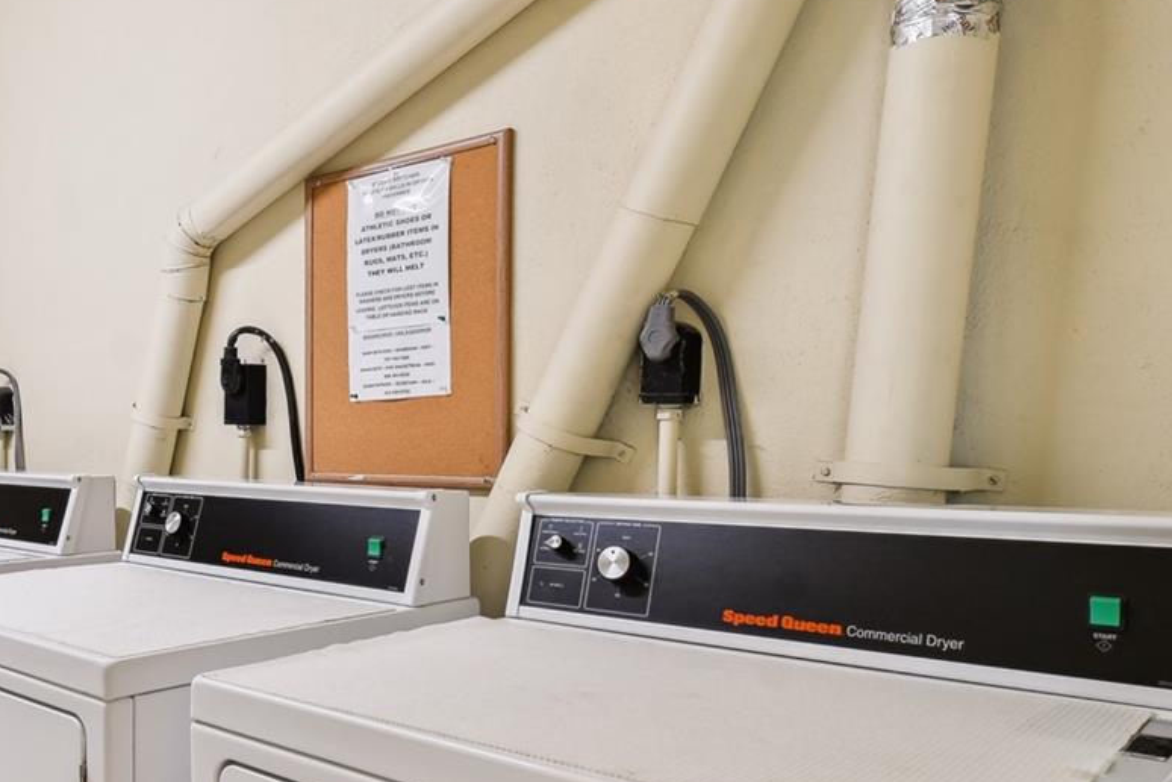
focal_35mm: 31
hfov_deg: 53.9
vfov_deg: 42.2
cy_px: 446
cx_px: 154
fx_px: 1009
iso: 100
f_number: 8
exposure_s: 1/4
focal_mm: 10
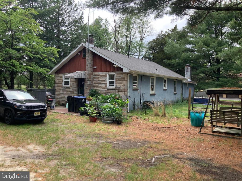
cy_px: 90
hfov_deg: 61.7
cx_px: 121
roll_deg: -1.1
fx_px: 203
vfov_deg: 48.2
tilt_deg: -0.2
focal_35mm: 29
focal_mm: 3
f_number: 1.8
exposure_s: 1/606
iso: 16
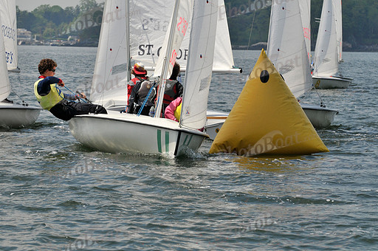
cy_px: 118
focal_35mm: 187
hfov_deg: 11.0
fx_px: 1961
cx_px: 179
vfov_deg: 7.3
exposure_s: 1/1000
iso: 200
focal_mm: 110
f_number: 8
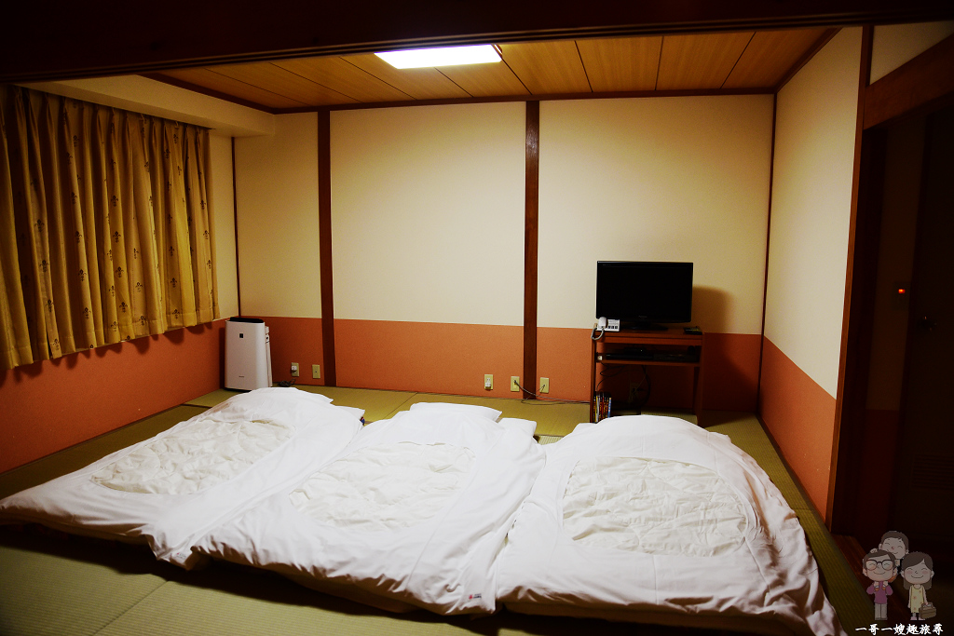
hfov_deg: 73.7
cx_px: 477
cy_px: 318
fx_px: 636
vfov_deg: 53.1
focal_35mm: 24
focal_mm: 24
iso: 800
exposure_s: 1/125
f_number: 2.8
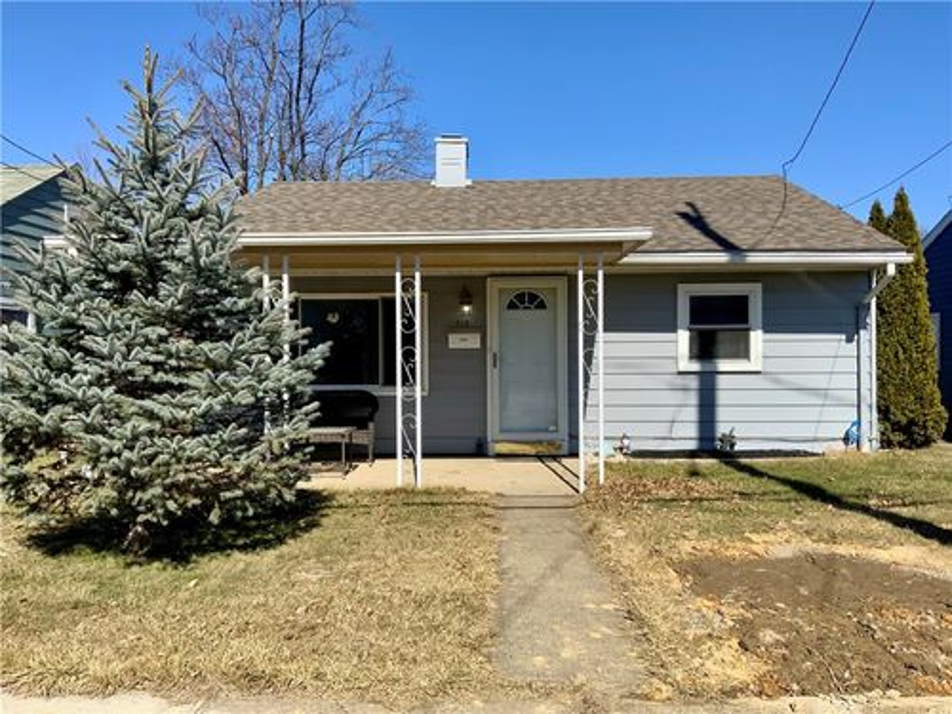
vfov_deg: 48.2
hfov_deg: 61.7
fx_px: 798
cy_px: 357
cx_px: 476
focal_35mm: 29
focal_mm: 3
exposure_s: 1/2227
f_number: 1.8
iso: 16
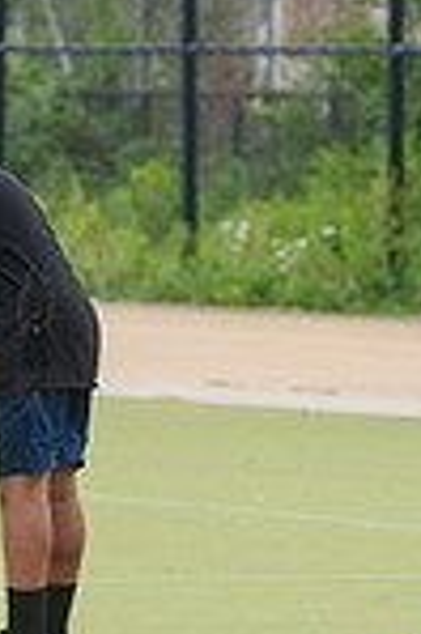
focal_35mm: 670
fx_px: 11779
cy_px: 437
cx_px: 13
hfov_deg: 2.0
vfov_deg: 3.1
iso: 250
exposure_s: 1/800
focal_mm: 145
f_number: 4
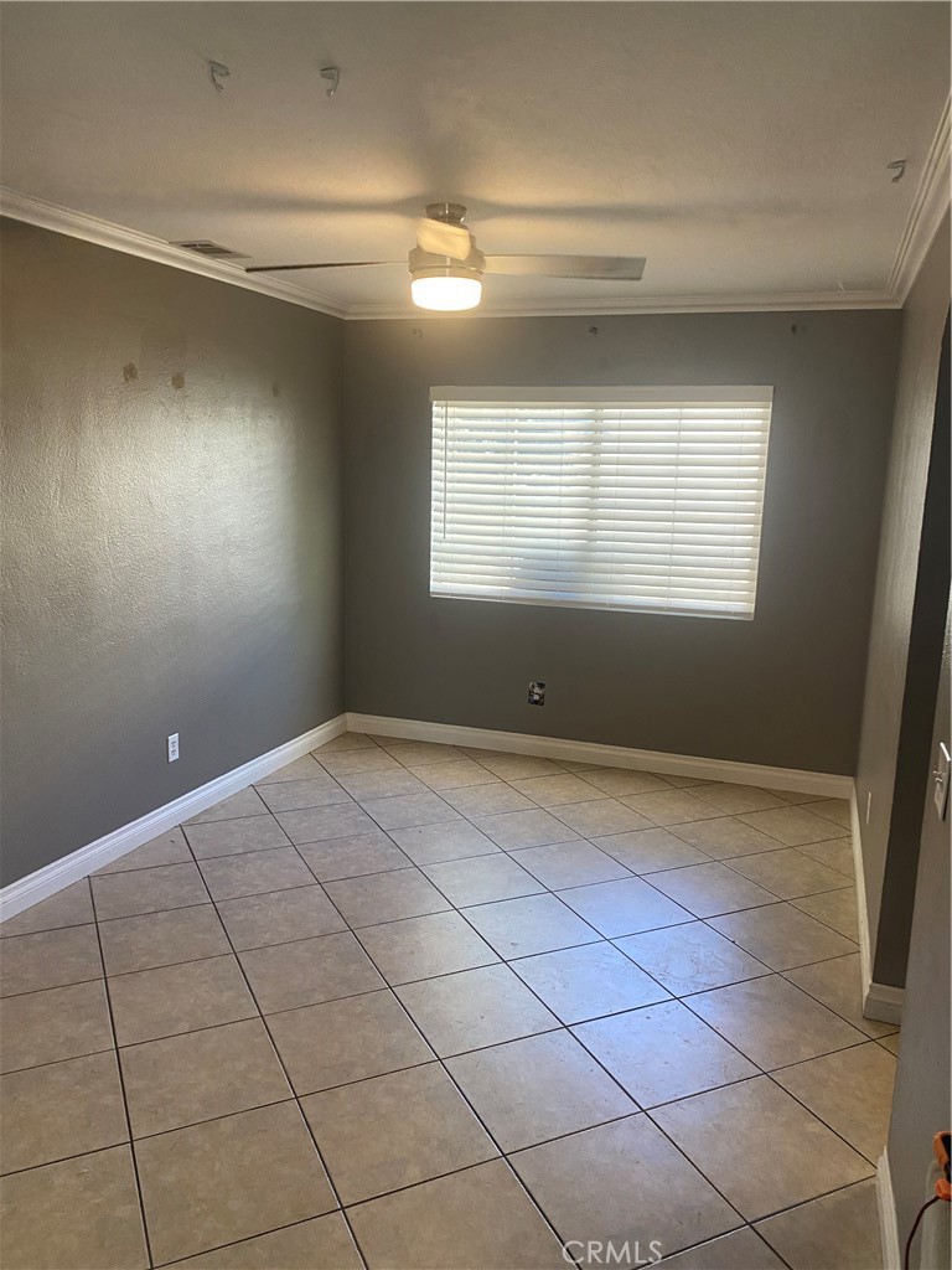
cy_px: 635
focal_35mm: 26
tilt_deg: -11.9
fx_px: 953
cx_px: 476
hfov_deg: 53.1
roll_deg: -1.3
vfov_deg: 67.3
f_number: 1.8
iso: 100
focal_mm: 4.25
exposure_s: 1/60
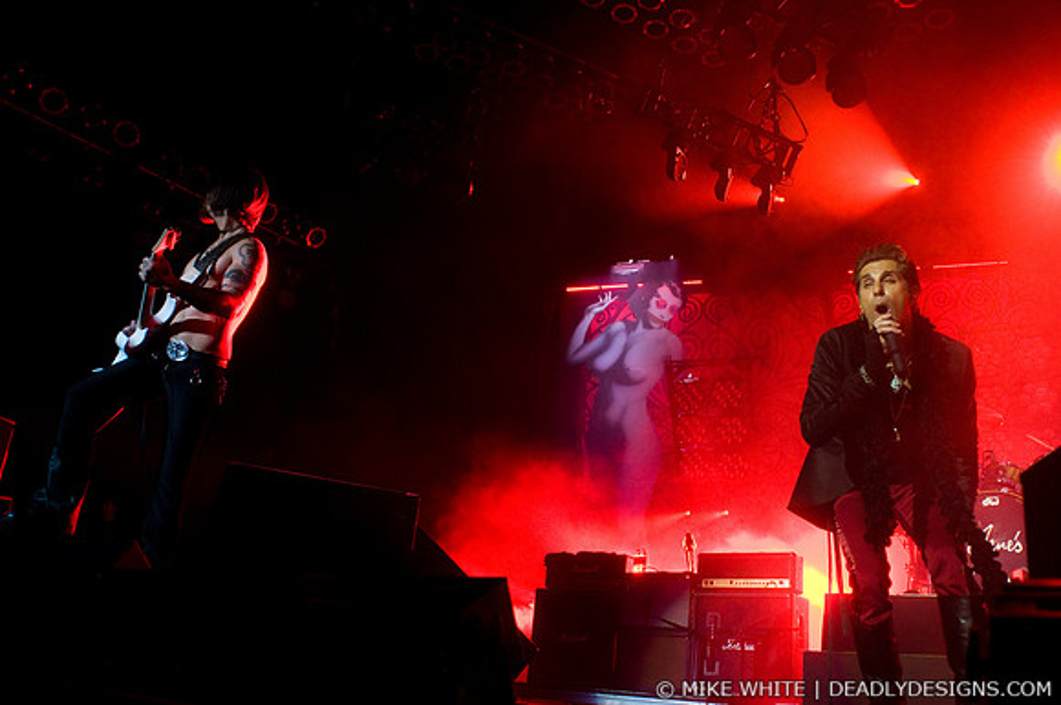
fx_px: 883
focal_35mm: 30
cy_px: 352
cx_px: 530
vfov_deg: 43.5
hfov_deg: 62.0
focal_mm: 20
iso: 800
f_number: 3.2
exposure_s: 1/100
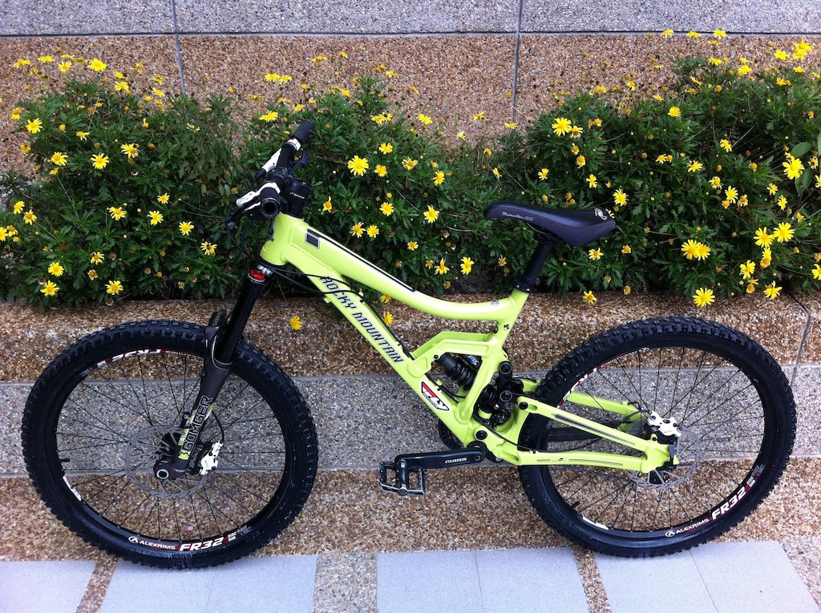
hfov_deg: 52.7
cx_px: 410
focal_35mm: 35
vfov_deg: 40.6
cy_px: 306
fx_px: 829
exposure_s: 1/120
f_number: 2.8
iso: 100
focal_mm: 3.85
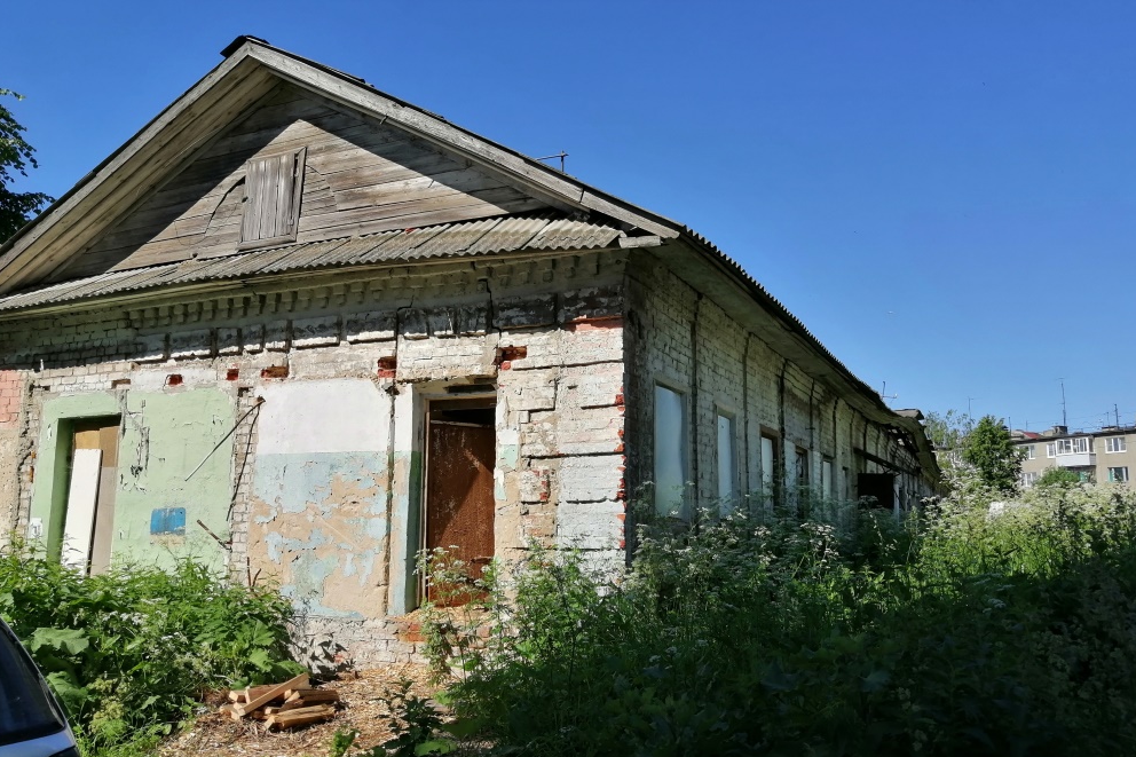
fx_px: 915
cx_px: 570
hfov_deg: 63.7
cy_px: 385
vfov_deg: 44.9
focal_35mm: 29
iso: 50
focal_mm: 3.88
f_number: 1.8
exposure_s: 1/1761
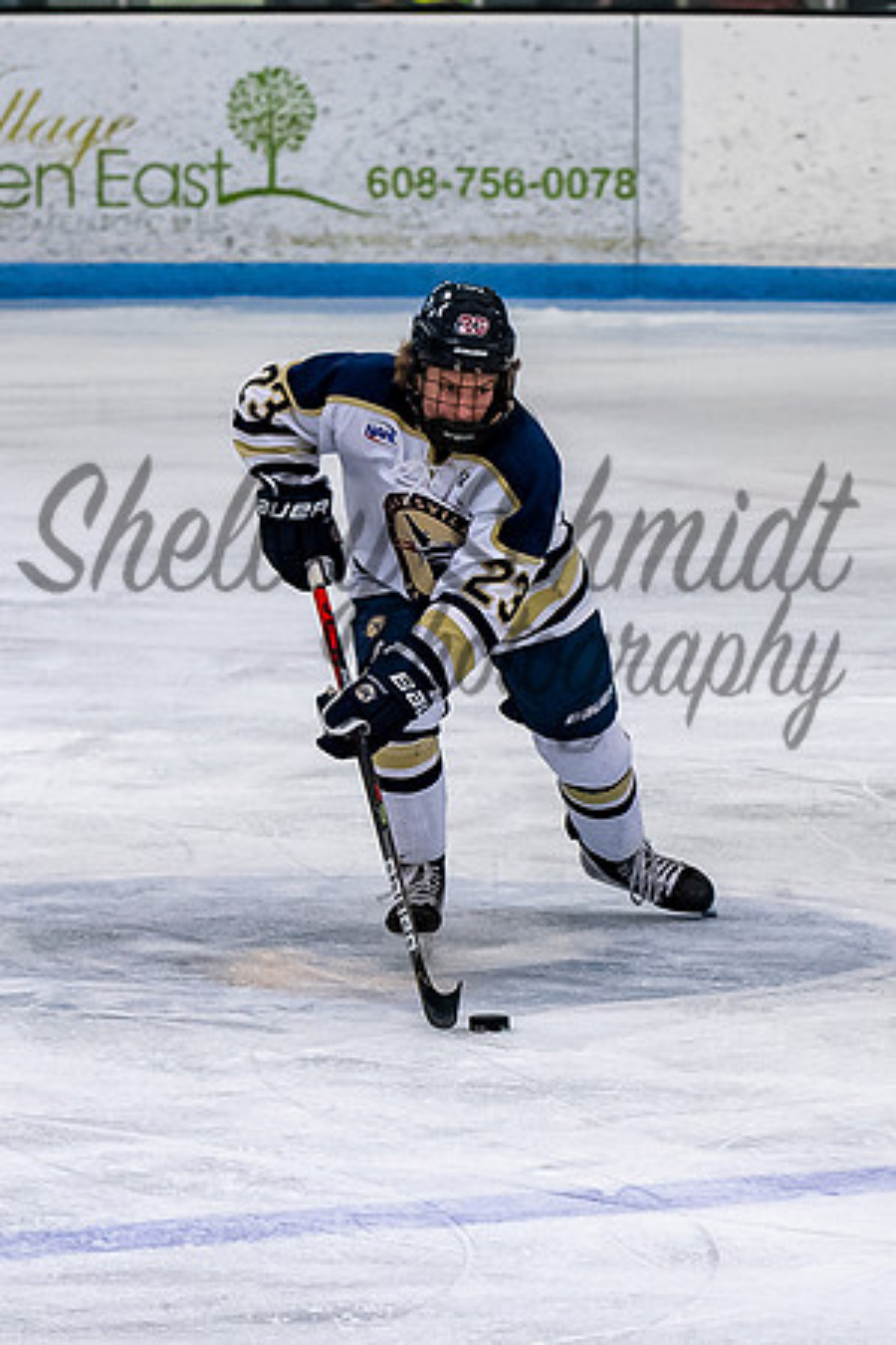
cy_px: 431
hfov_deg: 3.9
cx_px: 615
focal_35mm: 355
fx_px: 13257
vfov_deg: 5.8
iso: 1250
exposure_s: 1/800
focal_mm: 105
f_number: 3.5
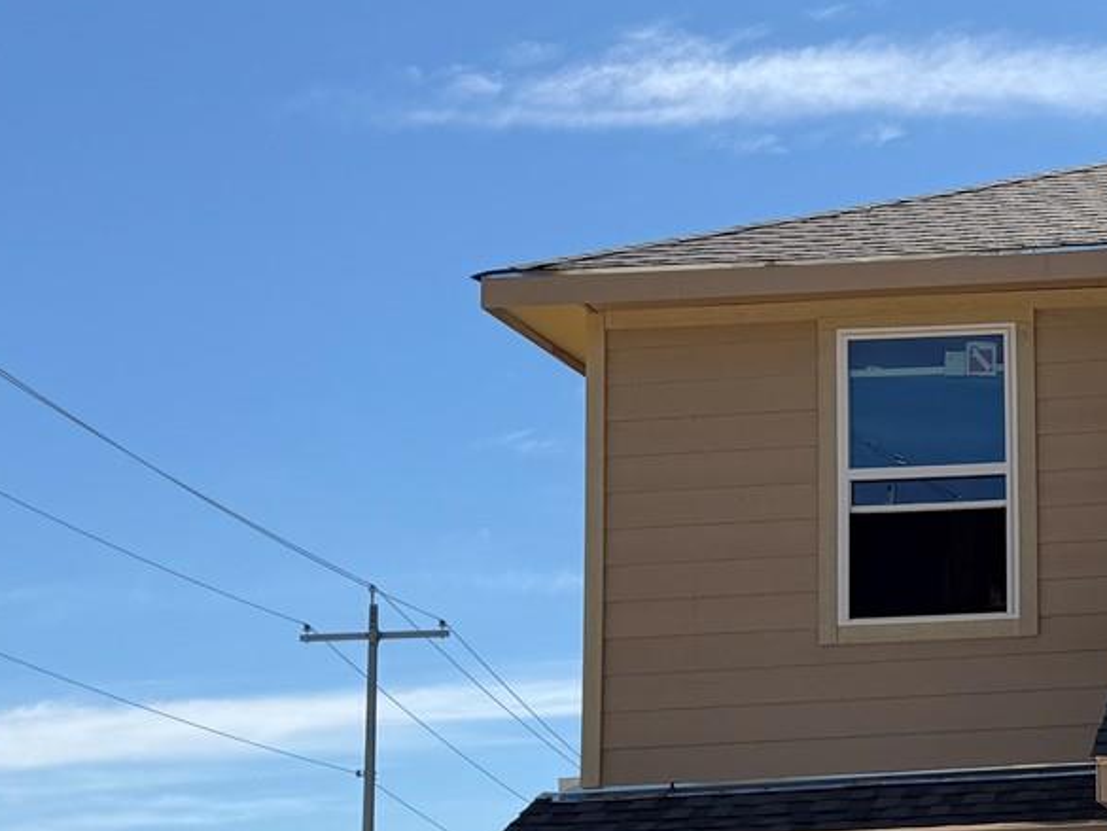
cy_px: 558
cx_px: 1431
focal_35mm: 84
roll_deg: +2.5
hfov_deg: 21.2
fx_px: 2687
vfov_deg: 17.5
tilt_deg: +9.6
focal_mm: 6.76
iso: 80
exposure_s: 1/6711
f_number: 1.78
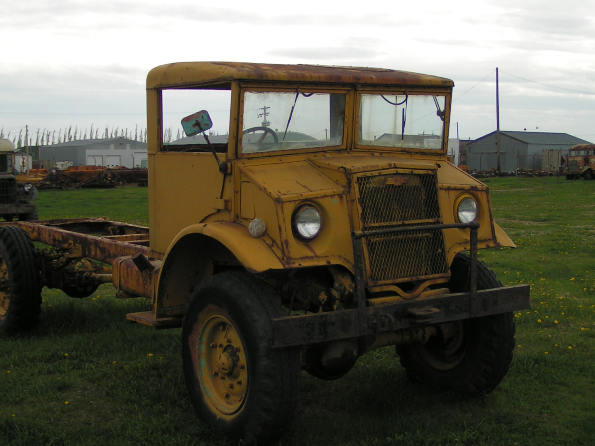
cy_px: 231
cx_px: 275
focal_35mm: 57
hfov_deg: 33.8
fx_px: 980
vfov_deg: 25.7
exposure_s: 1/640
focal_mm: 6.6
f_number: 2.8
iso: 50
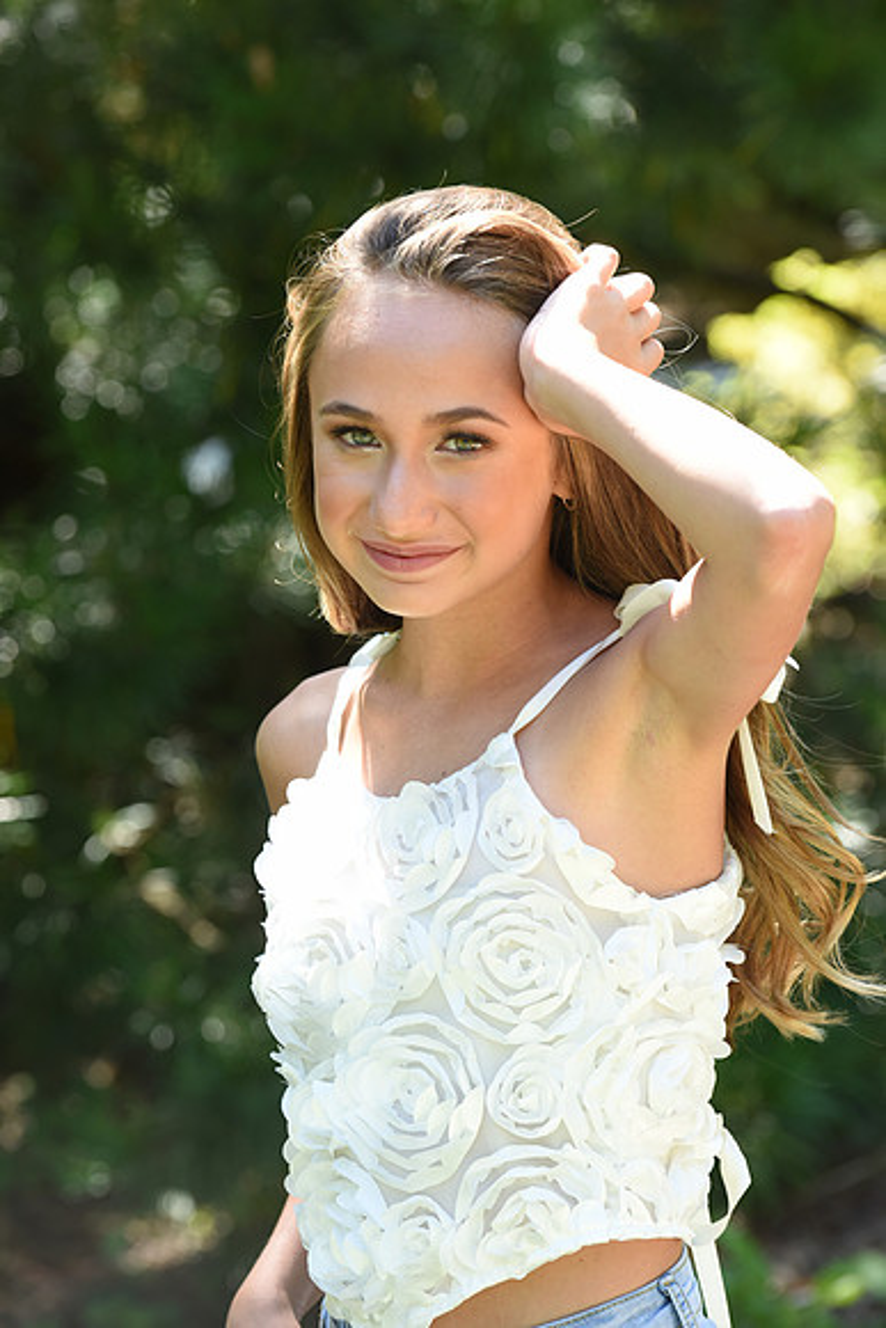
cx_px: 443
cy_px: 664
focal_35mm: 160
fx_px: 5903
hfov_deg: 8.6
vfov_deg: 12.8
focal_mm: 160
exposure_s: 1/125
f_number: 8
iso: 500
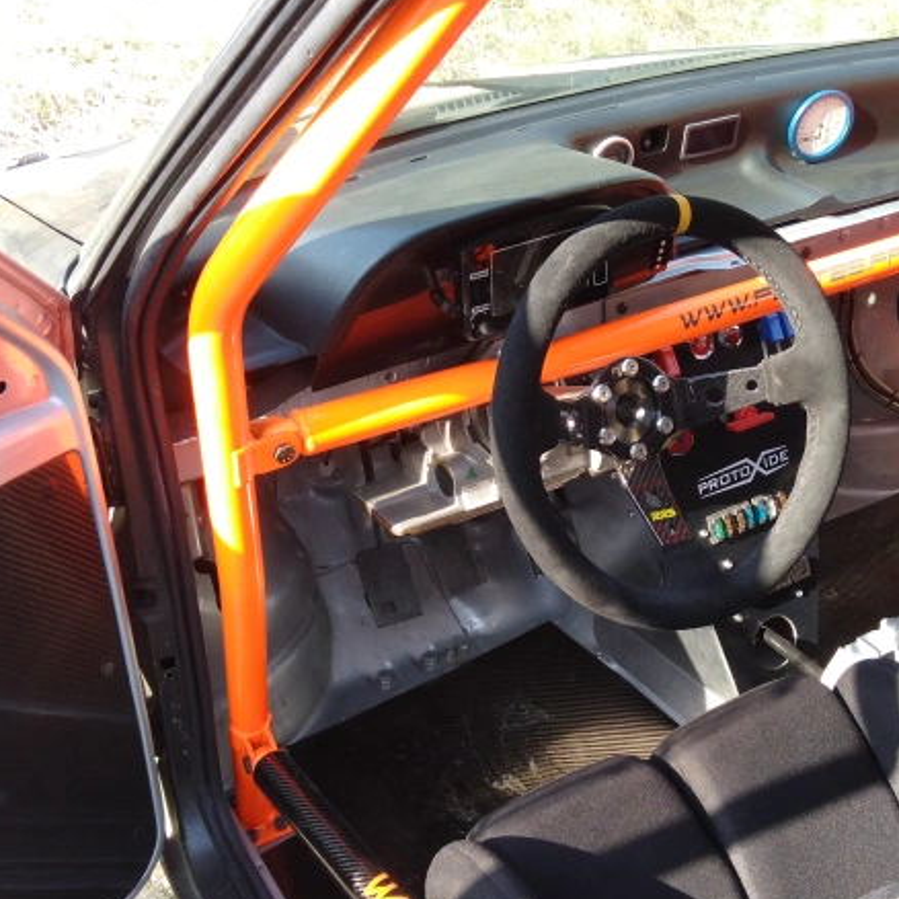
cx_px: 509
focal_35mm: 42
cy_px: 509
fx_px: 1234
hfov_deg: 40.0
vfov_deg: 40.0
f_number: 2.2
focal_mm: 3.46
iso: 109
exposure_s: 1/120
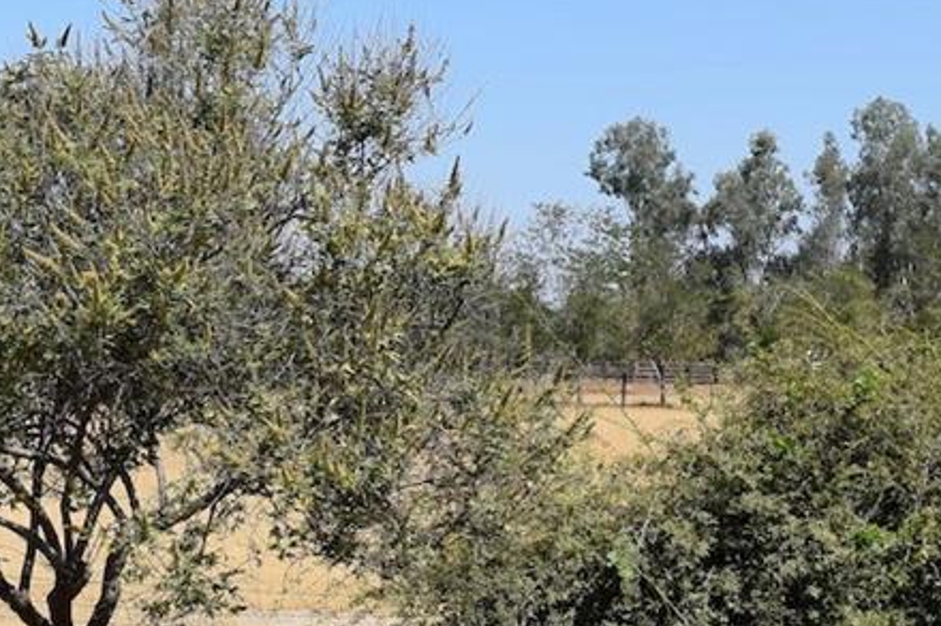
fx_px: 3475
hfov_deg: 15.3
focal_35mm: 133
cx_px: 156
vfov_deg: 10.2
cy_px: 28
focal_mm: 26
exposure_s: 1/400
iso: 200
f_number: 10
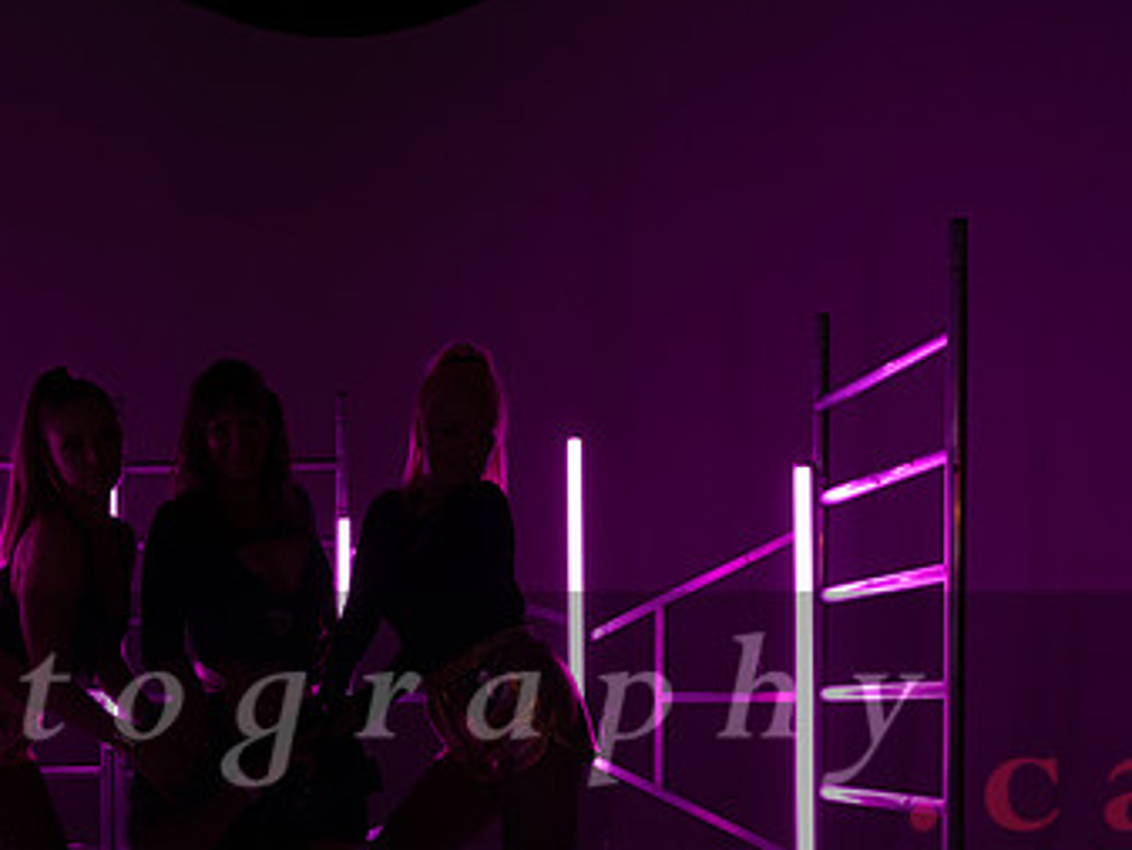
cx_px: 235
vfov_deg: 32.4
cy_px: 721
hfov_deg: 42.0
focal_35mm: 43
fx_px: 1407
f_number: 5.6
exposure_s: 1/40
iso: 800
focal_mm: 32
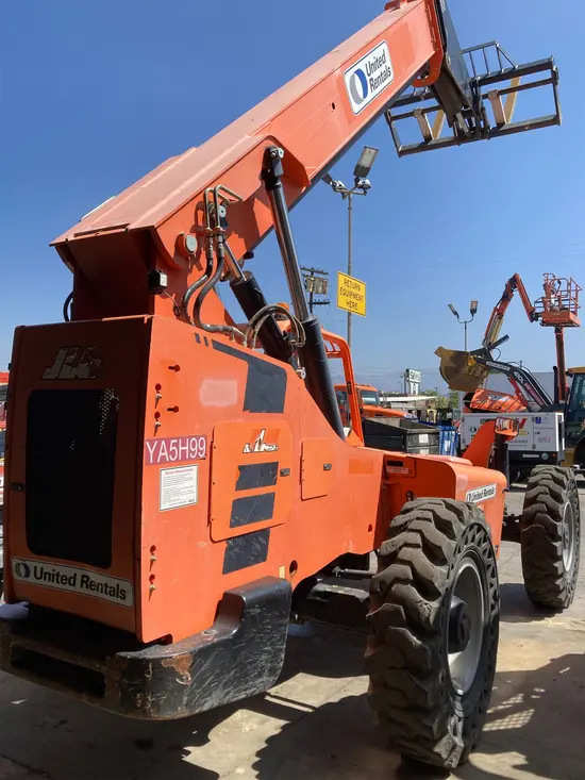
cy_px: 390
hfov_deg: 49.8
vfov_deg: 63.4
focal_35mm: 28
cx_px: 292
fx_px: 631
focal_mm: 3.99
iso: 20
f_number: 1.8
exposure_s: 1/1799
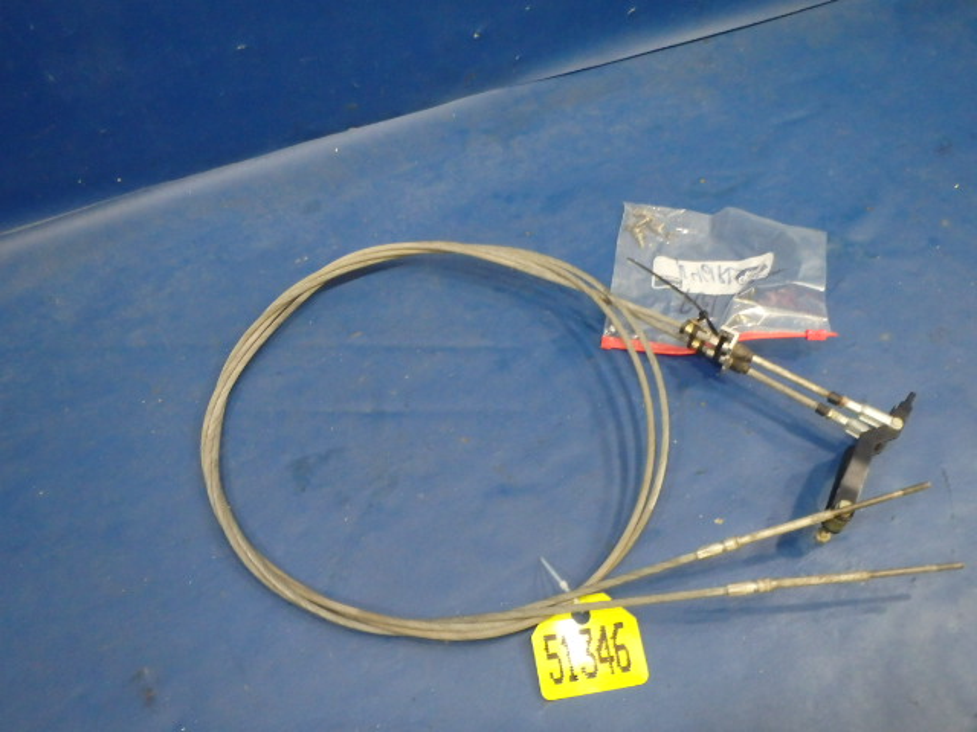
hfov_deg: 63.4
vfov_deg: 49.7
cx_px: 488
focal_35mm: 28
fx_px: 790
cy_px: 366
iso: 800
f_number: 3.9
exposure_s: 1/30
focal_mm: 5
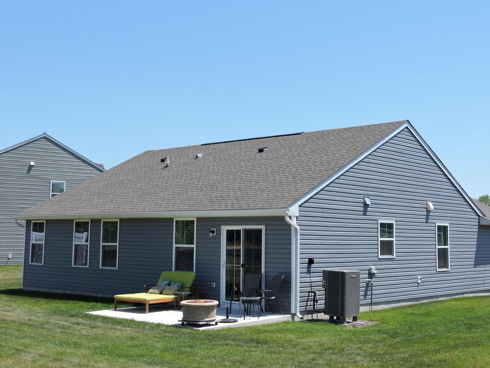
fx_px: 679
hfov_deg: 39.6
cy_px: 148
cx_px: 256
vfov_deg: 30.2
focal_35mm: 48
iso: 100
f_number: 3.6
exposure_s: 1/800
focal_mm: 5.9
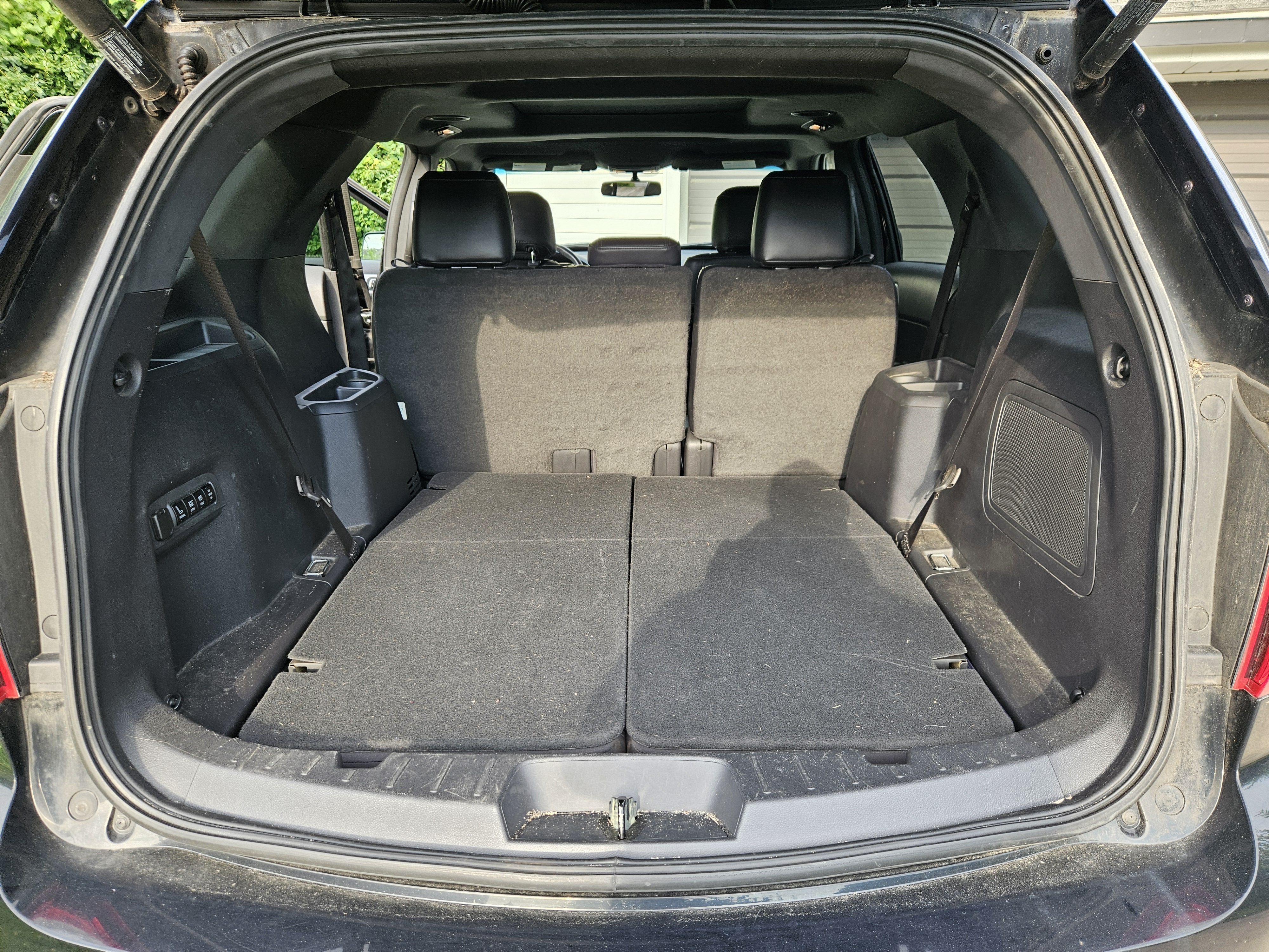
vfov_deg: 58.9
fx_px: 843
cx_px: 634
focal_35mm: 23
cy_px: 476
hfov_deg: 73.9
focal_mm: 5.4
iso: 64
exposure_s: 1/180
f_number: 1.8
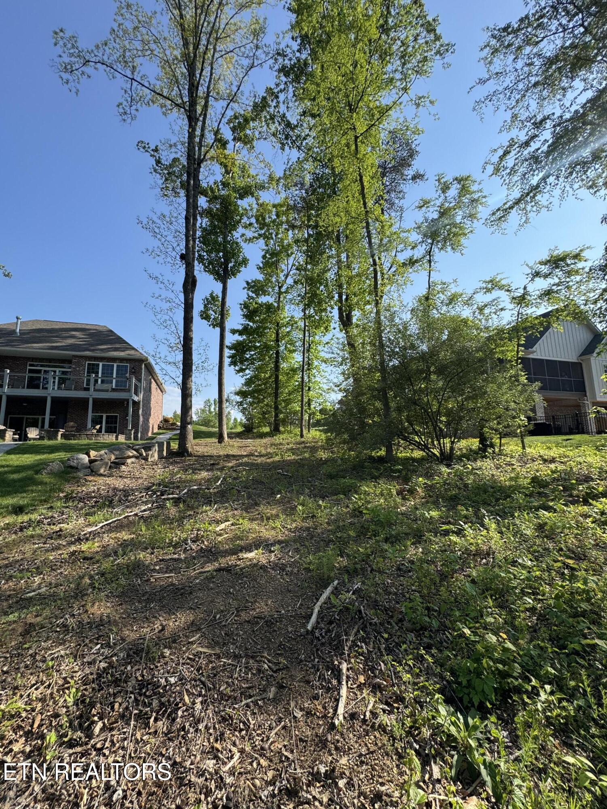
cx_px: 304
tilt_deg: +9.1
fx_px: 327
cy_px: 404
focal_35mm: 14
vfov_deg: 102.1
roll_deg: +0.9
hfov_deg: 85.7
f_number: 2.2
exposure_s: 1/858
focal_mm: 2.22
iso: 50
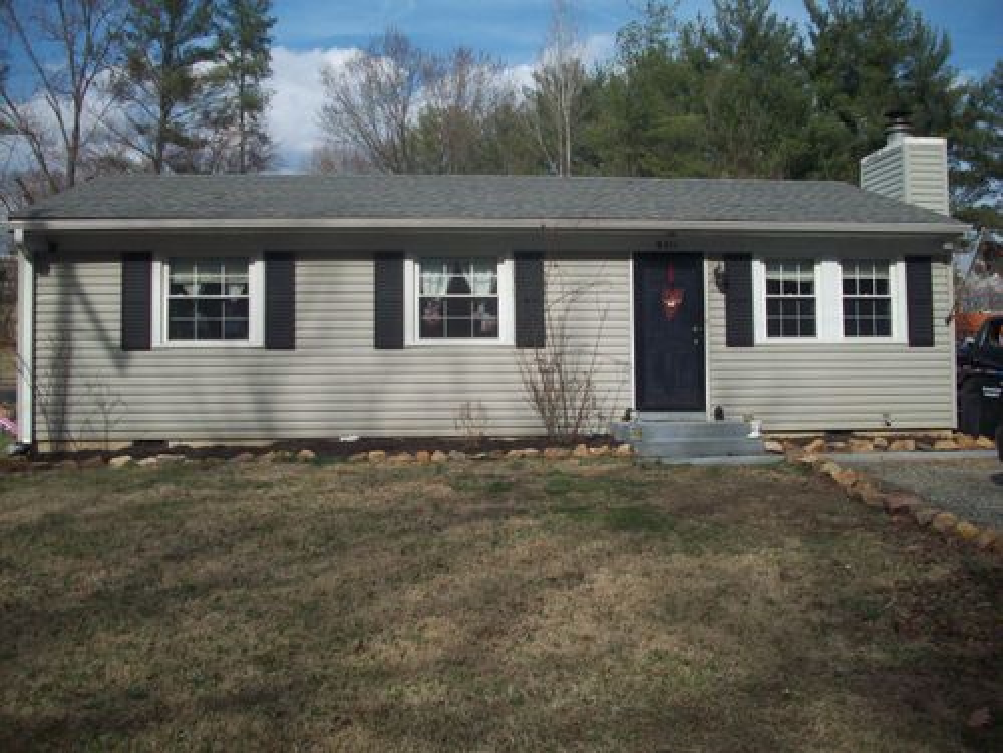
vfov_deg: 38.7
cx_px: 502
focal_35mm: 37
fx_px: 1072
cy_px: 376
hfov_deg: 50.1
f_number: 5.6
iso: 80
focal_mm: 6.2
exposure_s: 1/490
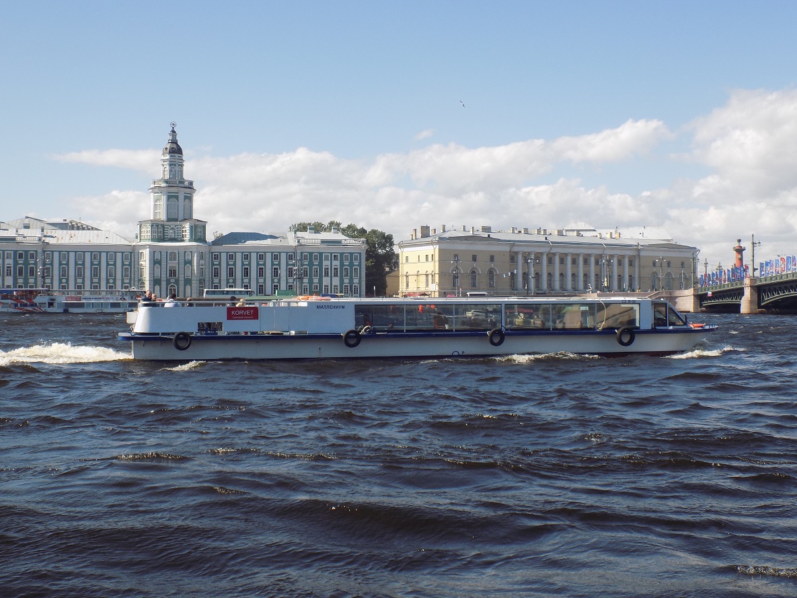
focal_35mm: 46
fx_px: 1059
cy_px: 299
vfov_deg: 31.5
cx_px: 398
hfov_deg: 41.2
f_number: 3.7
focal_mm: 8.1
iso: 80
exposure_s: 1/640
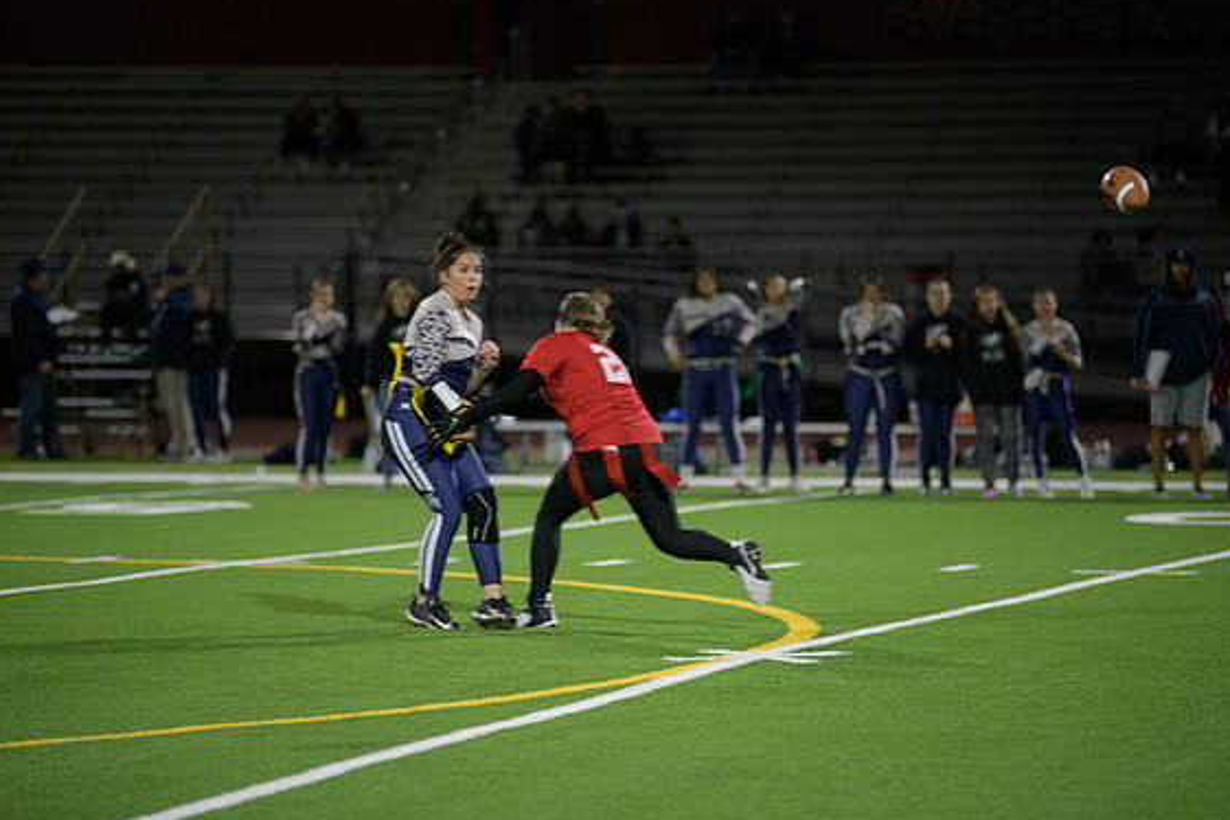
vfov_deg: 7.6
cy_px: 411
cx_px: 629
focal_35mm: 181
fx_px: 6184
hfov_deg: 11.4
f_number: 2.8
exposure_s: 1/640
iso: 2500
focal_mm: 175
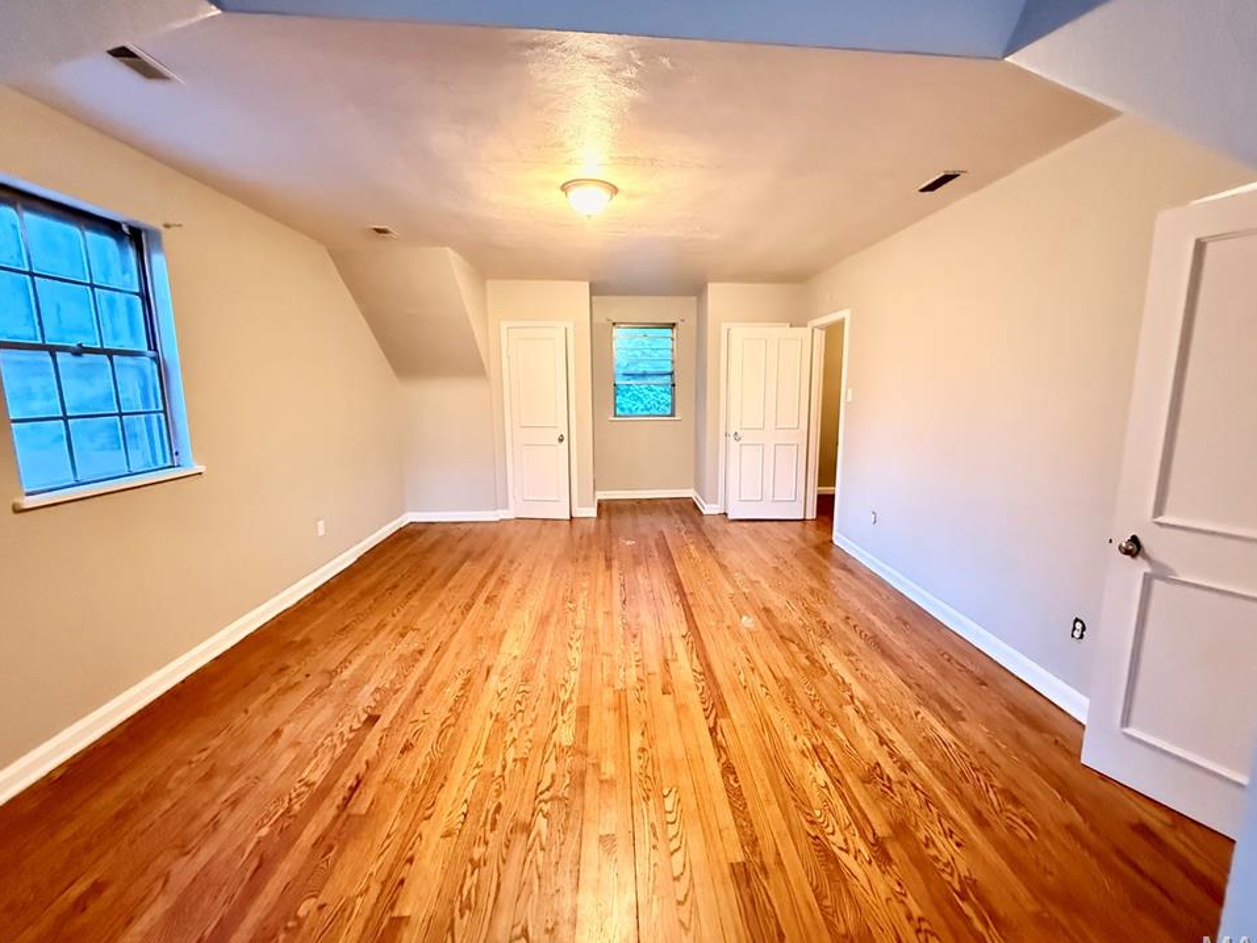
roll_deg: +0.3
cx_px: 660
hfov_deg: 98.1
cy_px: 473
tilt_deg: -8.6
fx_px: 545
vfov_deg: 81.7
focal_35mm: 15
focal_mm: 2.22
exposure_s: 1/30
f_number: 2.2
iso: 1600
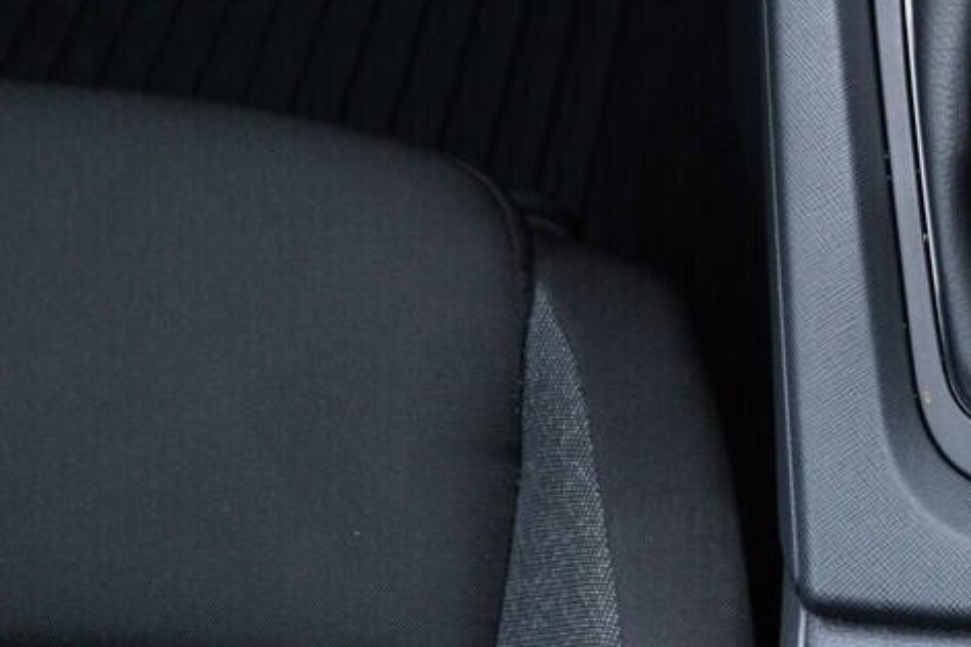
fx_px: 2967
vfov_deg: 12.5
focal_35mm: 110
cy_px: 317
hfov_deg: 17.9
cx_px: 1099
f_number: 2.8
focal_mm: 24
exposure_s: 1/40
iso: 400
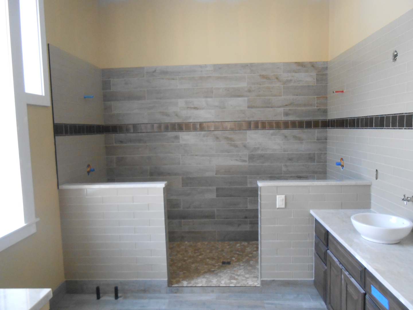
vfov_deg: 53.1
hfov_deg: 67.3
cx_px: 206
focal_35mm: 26
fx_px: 310
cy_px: 155
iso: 400
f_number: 3.5
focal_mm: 4.6
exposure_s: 1/30
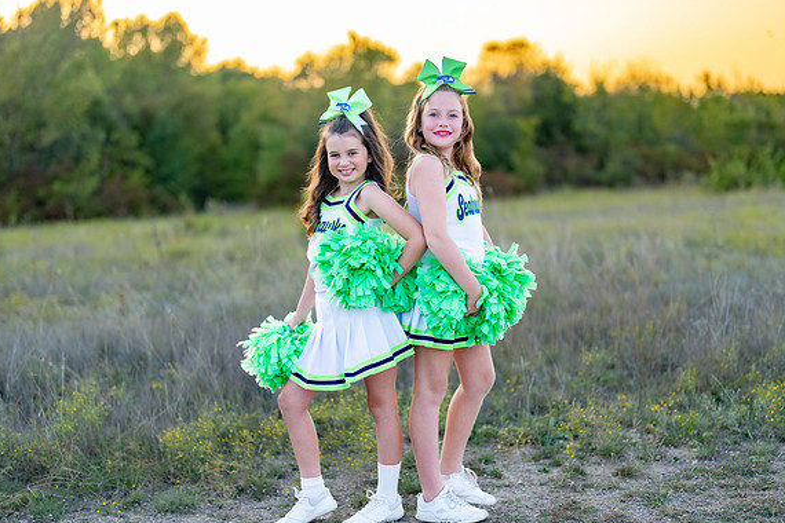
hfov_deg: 31.9
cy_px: 303
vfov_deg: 21.6
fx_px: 1374
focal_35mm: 63
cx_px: 419
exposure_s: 1/640
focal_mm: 50
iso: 100
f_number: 1.2
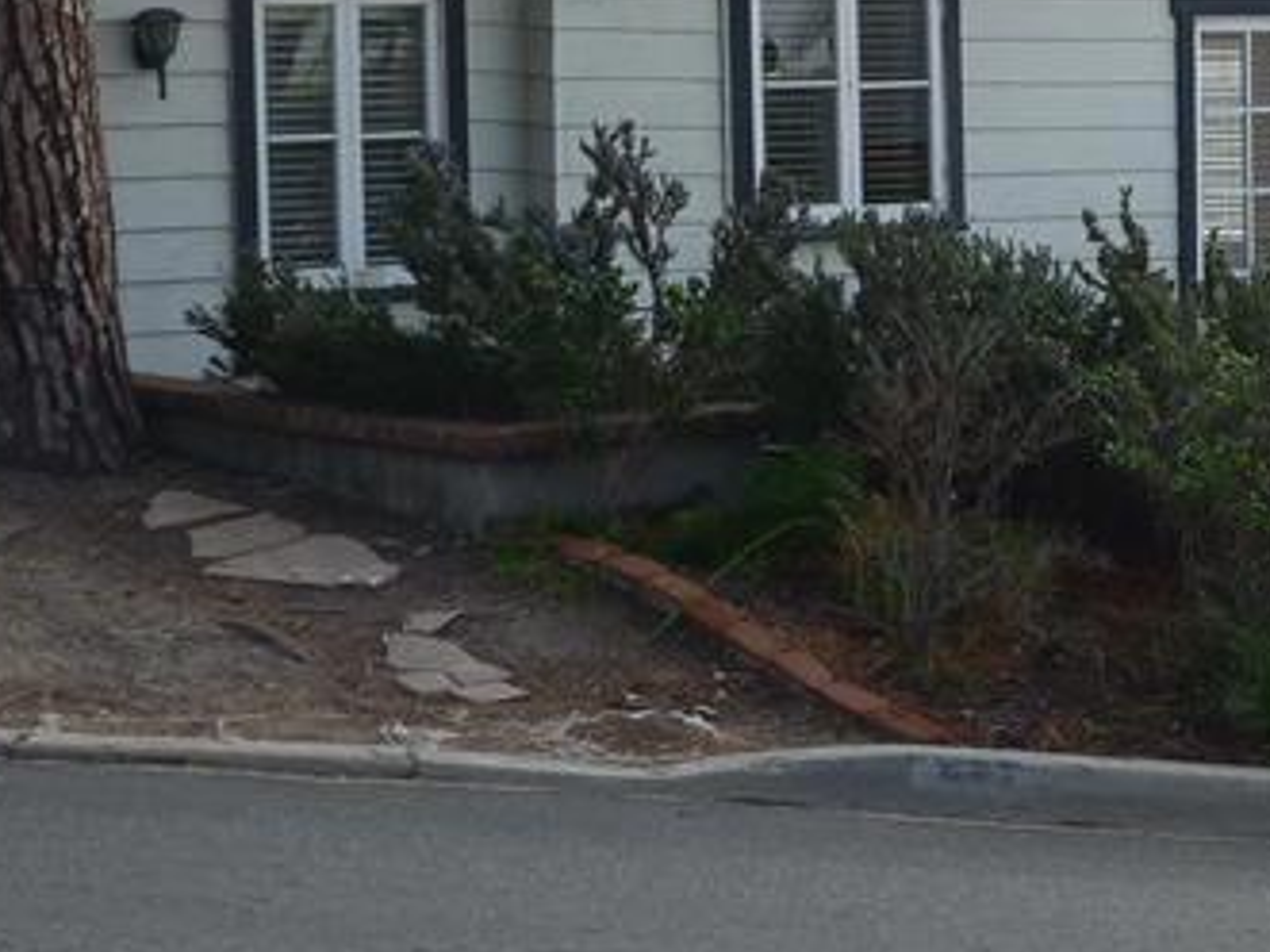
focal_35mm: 102
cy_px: 100
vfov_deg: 14.4
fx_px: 3741
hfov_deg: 19.0
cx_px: 1113
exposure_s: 1/200
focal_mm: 5.9
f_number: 3.7
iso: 80
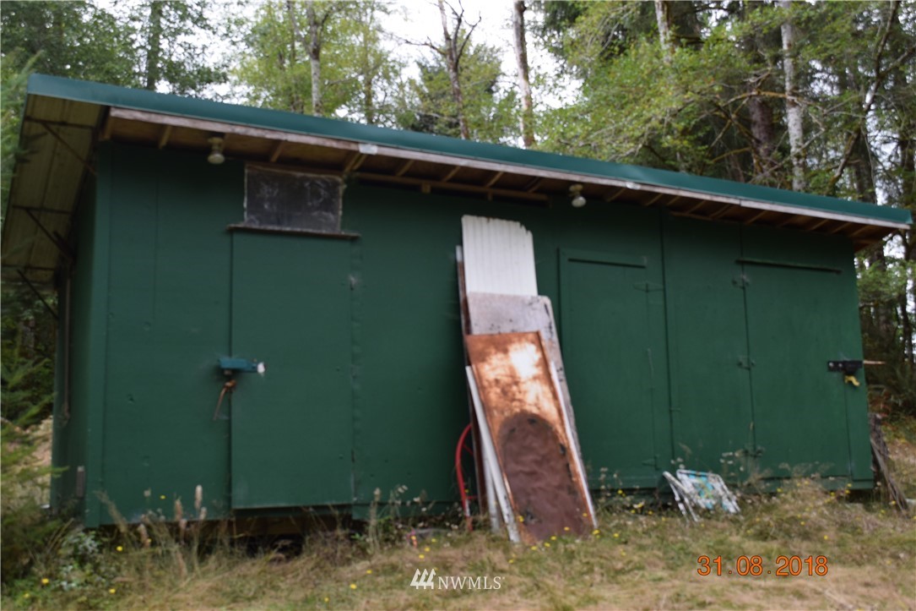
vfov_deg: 34.2
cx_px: 458
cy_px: 306
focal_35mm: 39
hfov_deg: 49.6
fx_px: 992
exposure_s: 1/200
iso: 400
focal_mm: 26
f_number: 7.1
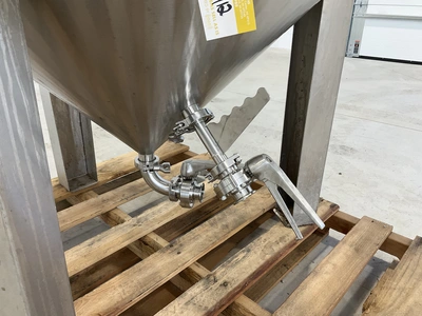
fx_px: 354
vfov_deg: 48.2
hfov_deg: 61.7
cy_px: 158
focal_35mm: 29
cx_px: 211
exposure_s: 1/119
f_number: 1.8
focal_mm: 3
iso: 64
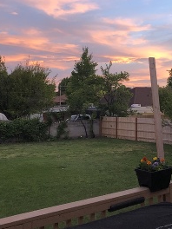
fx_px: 338
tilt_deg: +10.0
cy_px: 54
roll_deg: +0.8
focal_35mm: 51
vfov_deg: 36.5
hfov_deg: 28.1
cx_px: 130
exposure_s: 1/30
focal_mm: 3.99
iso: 32
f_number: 1.8
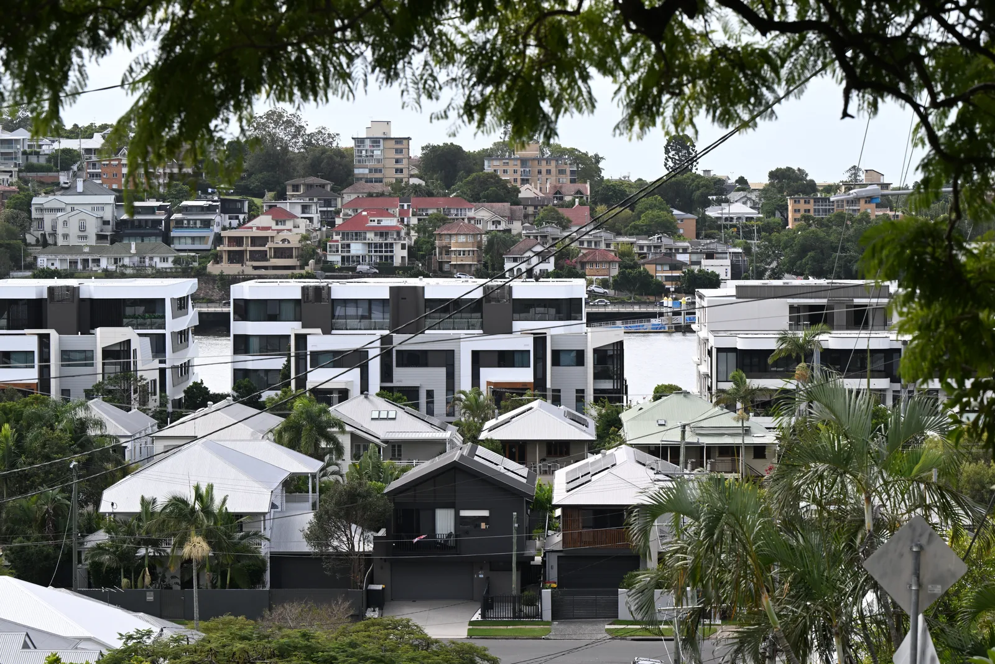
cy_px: 332
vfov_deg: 11.4
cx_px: 498
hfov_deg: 17.1
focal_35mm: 120
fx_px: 3317
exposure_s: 1/400
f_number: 10
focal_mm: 120
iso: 400
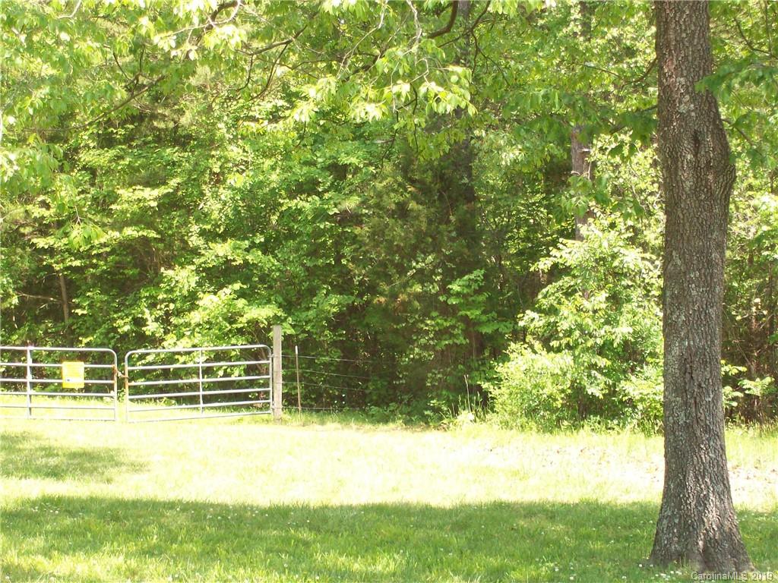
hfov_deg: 22.5
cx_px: 389
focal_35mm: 87
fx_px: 1955
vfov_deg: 17.0
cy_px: 292
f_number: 4.3
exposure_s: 1/216
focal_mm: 14.3
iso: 200
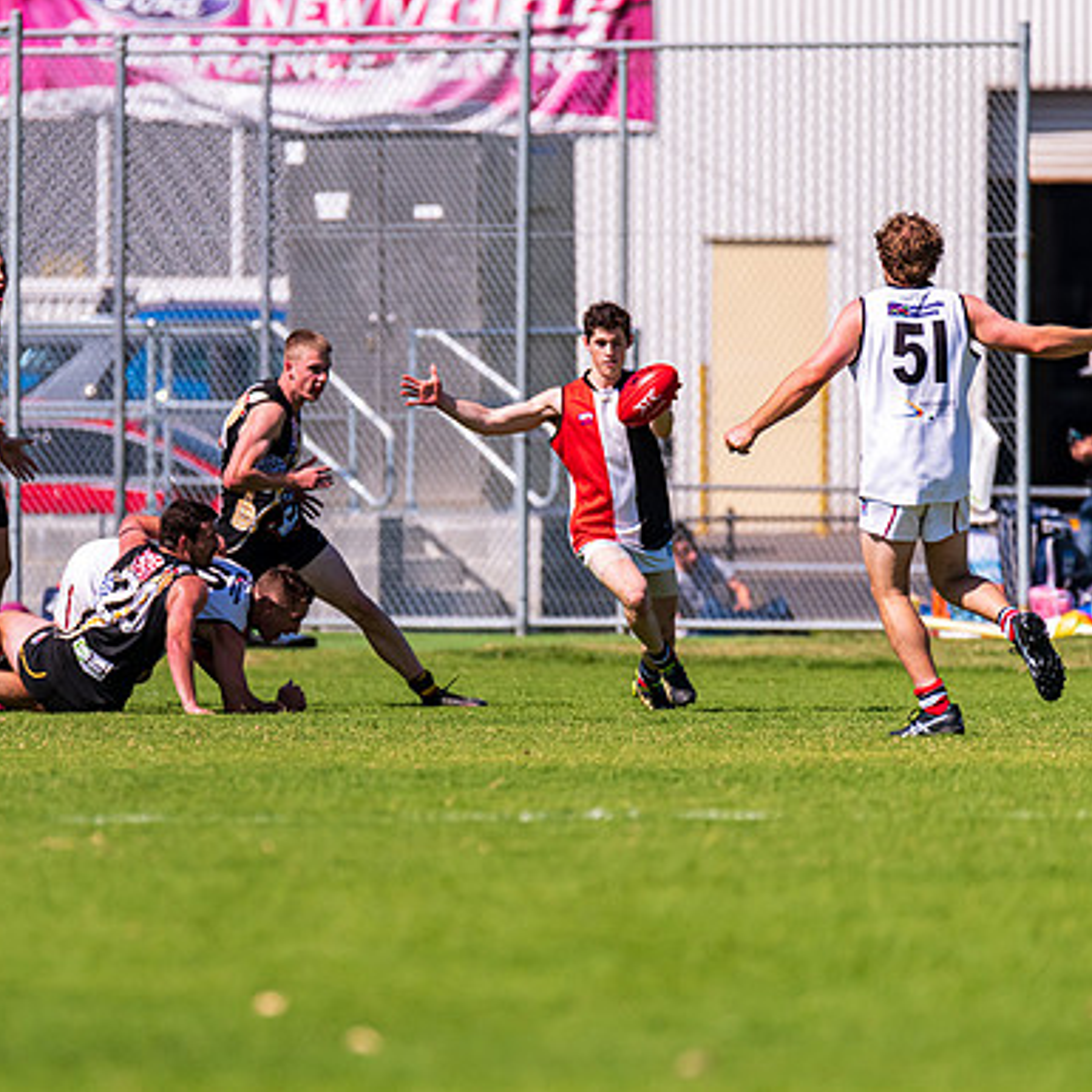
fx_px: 30658
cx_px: 302
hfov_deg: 2.0
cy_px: 591
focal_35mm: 859
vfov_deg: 2.0
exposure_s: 1/3200
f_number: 6.3
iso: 800
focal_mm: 600
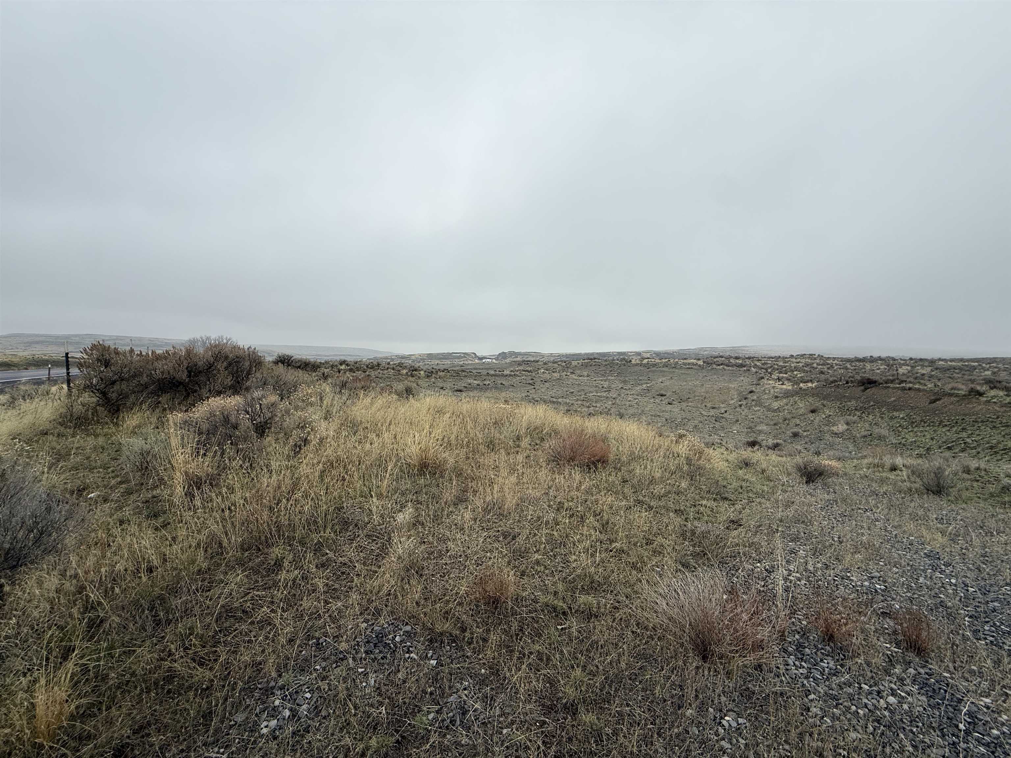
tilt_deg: -2.9
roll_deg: -0.8
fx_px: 409
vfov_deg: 85.7
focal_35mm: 14
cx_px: 506
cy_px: 379
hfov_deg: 102.1
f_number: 2.2
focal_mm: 2.22
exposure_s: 1/518
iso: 50
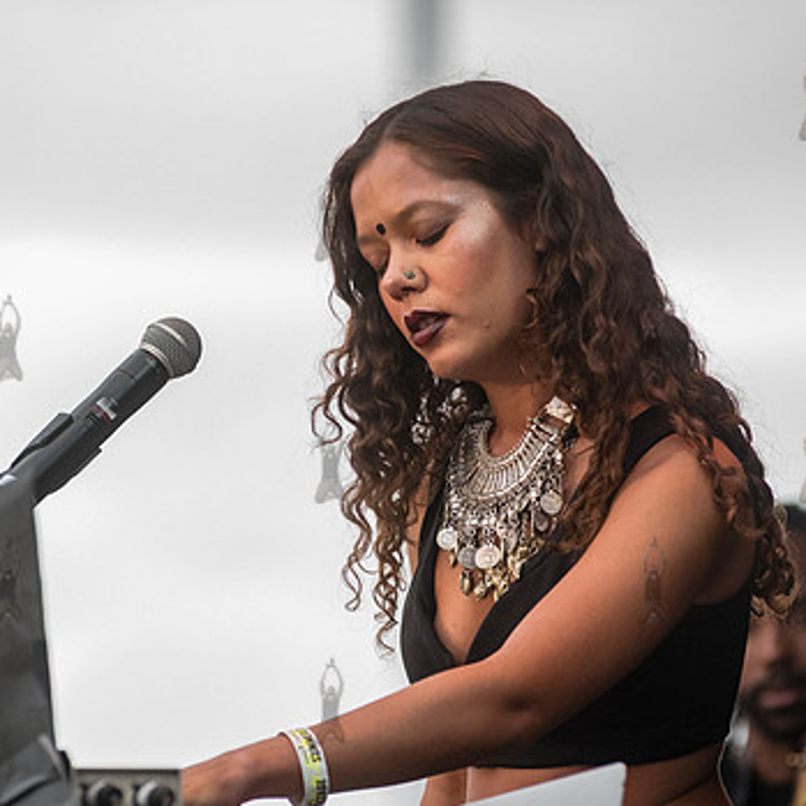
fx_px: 7850
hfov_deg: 5.9
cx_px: 423
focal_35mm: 298
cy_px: 432
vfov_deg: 5.9
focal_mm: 185
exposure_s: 1/1600
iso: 3200
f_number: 4.5
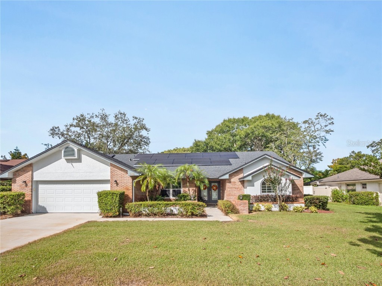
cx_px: 191
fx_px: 154
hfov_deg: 102.1
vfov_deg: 85.7
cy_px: 143
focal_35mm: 14
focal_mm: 7
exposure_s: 1/1000
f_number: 11
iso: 200
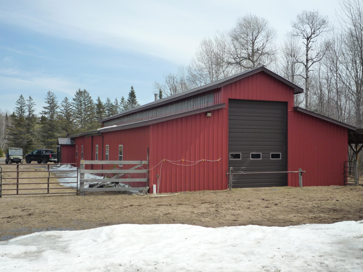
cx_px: 182
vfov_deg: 36.8
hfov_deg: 47.9
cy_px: 136
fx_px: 409
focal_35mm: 39
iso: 160
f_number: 4
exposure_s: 1/800
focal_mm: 6.8
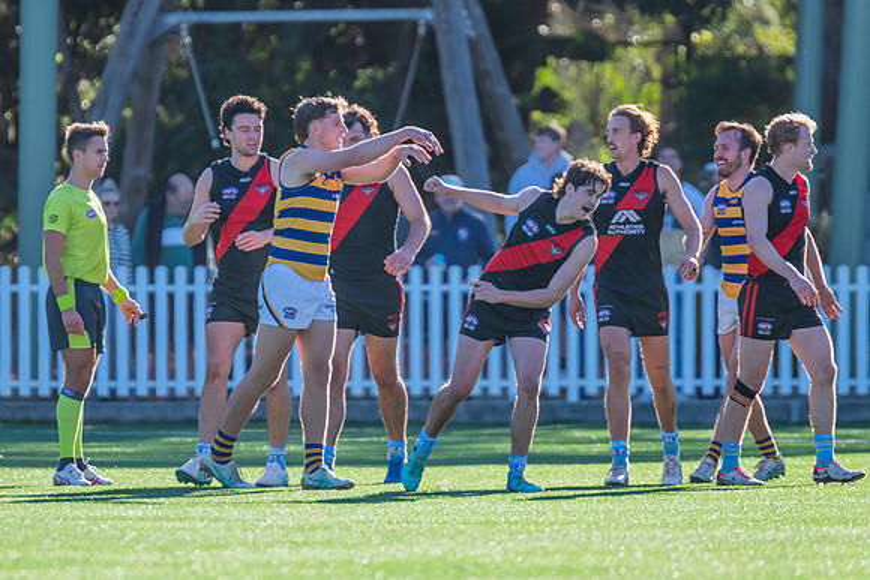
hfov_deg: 2.9
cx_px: 382
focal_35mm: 719
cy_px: 247
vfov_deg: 1.9
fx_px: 17375
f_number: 6.3
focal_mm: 600
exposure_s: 1/1250
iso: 800
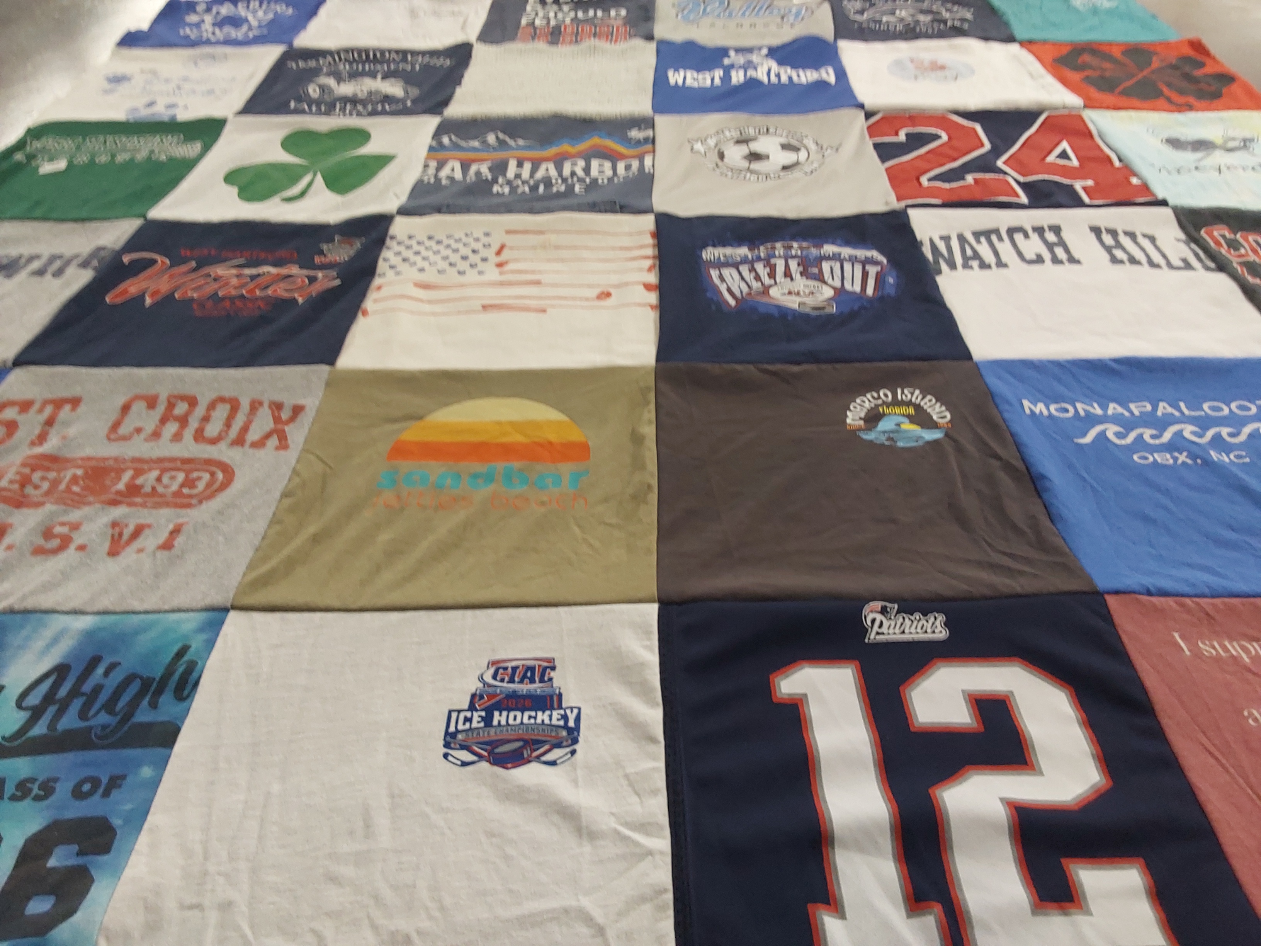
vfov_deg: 49.7
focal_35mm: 28
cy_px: 473
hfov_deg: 63.4
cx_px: 630
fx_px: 1020
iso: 100
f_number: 1.9
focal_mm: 2.91
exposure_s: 1/50
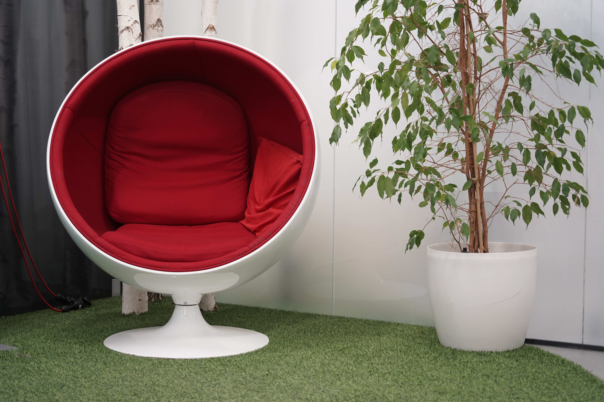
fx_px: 872
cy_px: 201
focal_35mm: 52
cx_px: 302
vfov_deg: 26.0
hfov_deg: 38.2
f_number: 3.5
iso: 1600
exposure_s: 1/125
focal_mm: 52
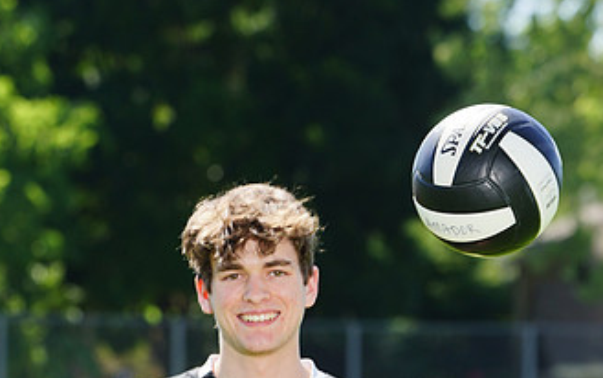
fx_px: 6939
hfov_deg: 5.0
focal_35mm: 422
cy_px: 508
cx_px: 312
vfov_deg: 3.1
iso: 200
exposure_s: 1/200
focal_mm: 235
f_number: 10
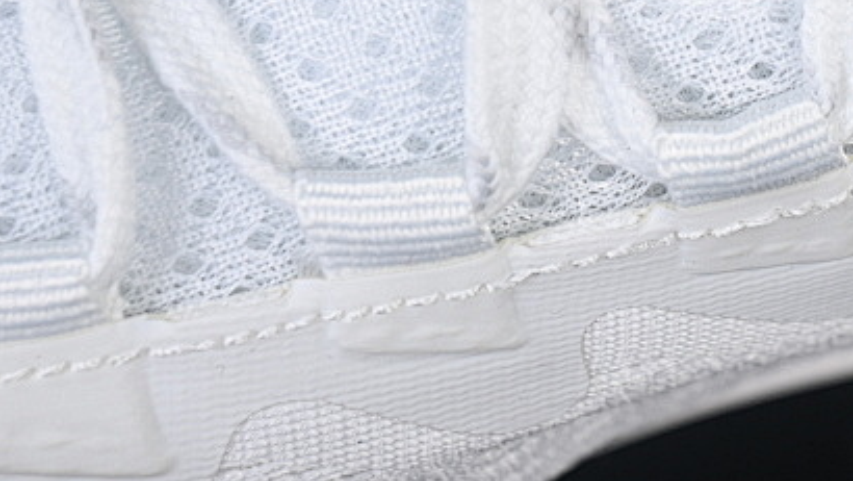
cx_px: 938
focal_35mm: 207
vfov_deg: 5.8
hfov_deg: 10.3
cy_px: -227
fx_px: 4684
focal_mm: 50
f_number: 7.1
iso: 160
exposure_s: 1/100
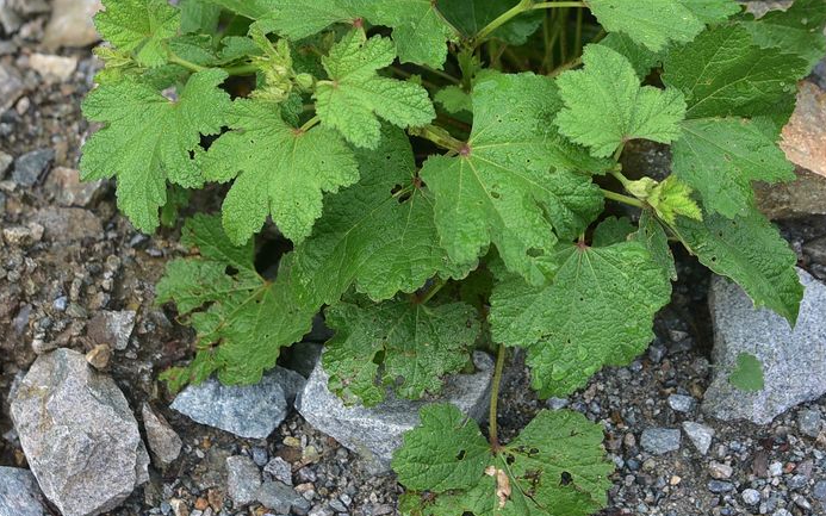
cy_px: 134
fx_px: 1936
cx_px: 327
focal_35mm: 86
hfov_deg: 24.0
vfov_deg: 15.1
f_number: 5.6
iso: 160
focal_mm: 45
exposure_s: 1/125
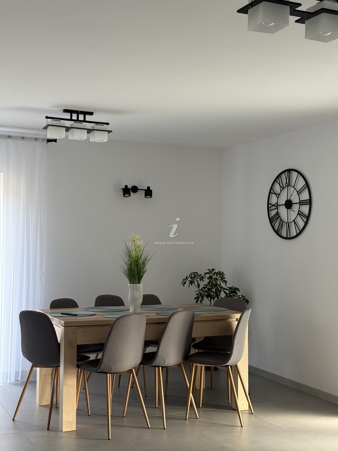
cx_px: 169
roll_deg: -0.9
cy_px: 226
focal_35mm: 48
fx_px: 625
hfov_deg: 30.3
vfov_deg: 39.7
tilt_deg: +0.9
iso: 100
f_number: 1.78
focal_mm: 6.76
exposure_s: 1/99
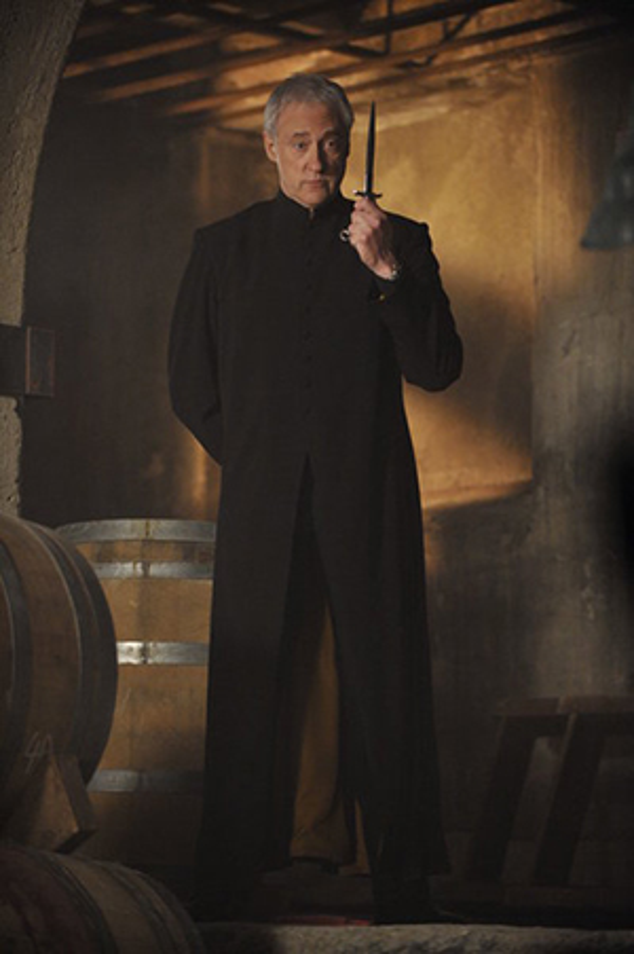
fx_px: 3439
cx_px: 317
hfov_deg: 10.5
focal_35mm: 130
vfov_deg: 15.8
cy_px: 477
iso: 2500
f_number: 3.5
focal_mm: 130
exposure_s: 1/50
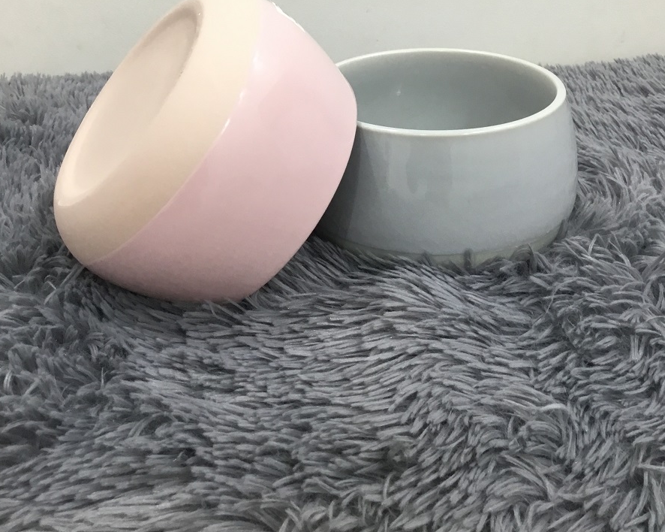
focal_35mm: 41
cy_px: 99
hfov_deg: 44.8
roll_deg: +1.3
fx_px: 807
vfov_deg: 35.2
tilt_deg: -19.6
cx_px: 330
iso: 100
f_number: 2.4
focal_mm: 3.3
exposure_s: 1/33
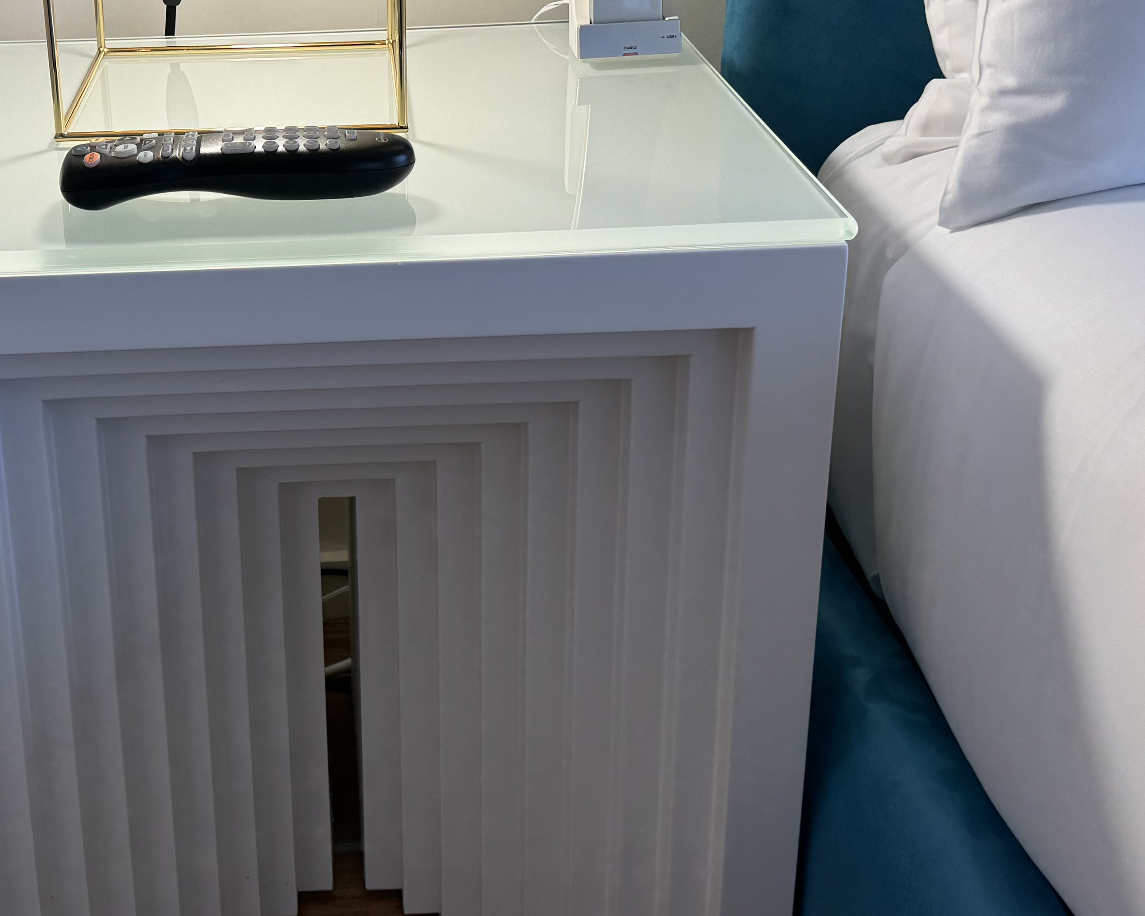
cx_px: 287
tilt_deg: -21.9
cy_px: 289
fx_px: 1728
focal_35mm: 51
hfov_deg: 35.8
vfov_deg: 29.4
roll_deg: +2.1
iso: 64
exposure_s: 1/120
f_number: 1.78
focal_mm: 6.76
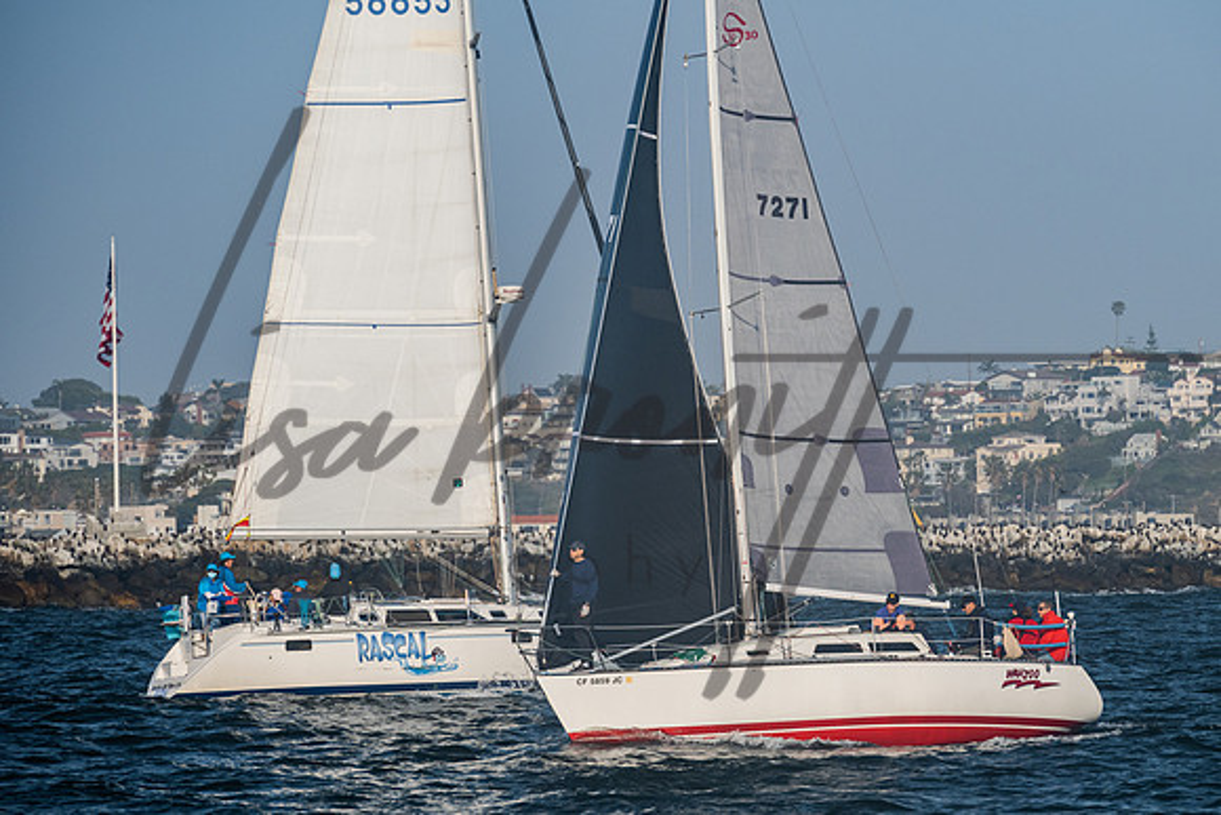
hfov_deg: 8.2
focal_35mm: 251
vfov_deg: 5.5
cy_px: 455
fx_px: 8511
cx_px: 718
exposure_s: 1/1000
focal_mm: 200
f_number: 8
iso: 400
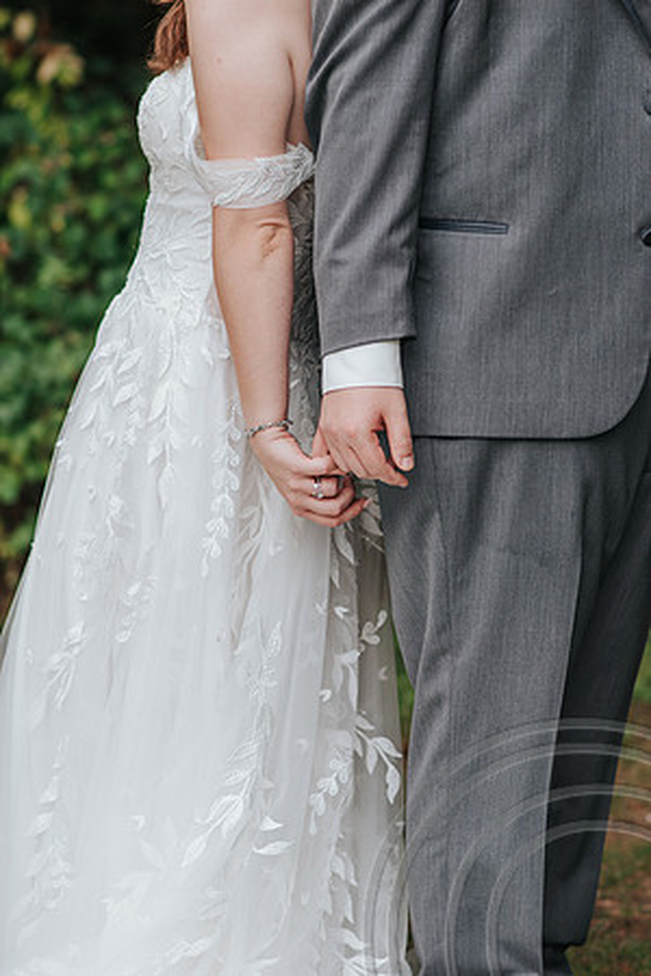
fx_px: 3458
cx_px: 326
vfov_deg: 16.1
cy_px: 488
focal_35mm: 128
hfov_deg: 10.8
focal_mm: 85
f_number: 2.8
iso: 200
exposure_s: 1/640
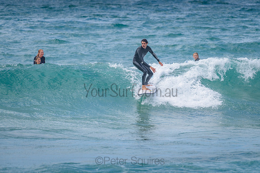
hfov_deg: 3.4
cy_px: 67
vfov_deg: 2.2
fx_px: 4428
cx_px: 143
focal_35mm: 613
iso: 200
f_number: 5.6
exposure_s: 1/1600
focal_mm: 500
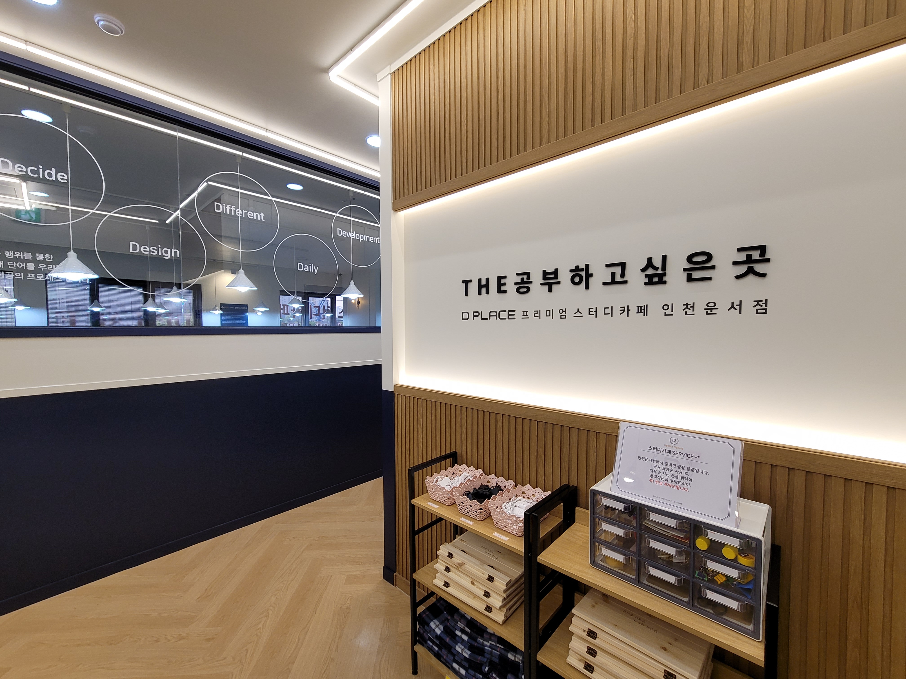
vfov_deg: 89.9
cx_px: 453
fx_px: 340
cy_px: 340
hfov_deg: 106.2
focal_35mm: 13
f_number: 2.2
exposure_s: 1/119
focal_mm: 2.2
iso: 100
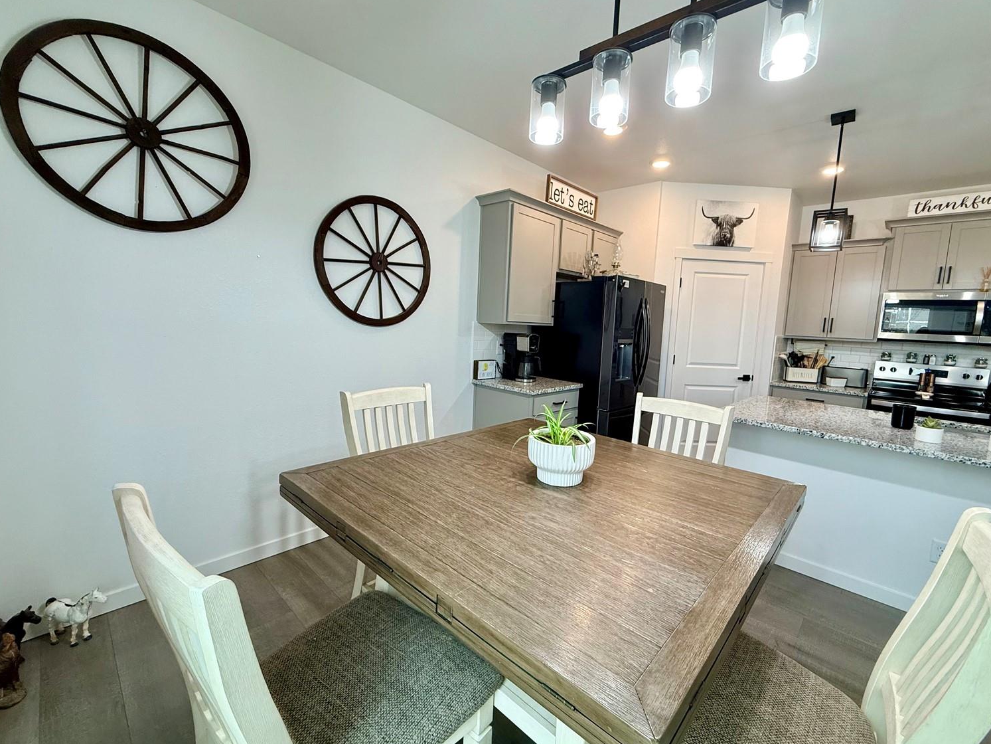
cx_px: 516
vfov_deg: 81.8
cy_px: 369
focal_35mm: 15
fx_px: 429
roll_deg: -3.0
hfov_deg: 98.1
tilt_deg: -6.2
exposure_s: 1/120
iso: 160
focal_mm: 2.22
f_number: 2.2
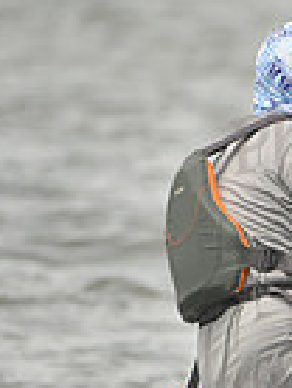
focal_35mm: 1614
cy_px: 468
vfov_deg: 1.2
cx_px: 772
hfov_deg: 0.9
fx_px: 18097
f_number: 6.3
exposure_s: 1/1250
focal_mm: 400
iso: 320
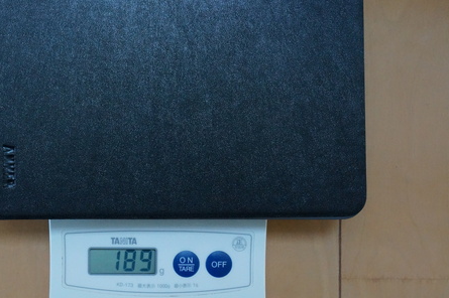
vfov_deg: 23.1
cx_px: 153
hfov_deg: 33.9
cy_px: 136
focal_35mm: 59
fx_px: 731
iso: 3200
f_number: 9
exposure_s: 1/30
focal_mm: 29
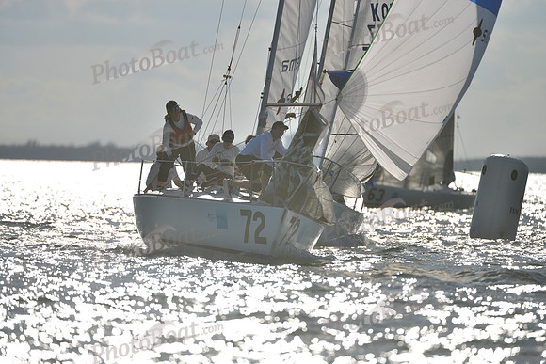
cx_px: 273
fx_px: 6068
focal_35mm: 400
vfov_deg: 3.4
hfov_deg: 5.2
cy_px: 182
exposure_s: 1/6400
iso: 200
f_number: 4
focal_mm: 400
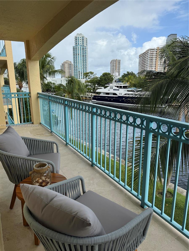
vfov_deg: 71.6
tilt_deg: -13.0
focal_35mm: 24
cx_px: 94
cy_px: 126
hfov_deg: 56.8
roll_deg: -0.2
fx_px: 175
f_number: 1.78
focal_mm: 6.76
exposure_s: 1/2232
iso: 100
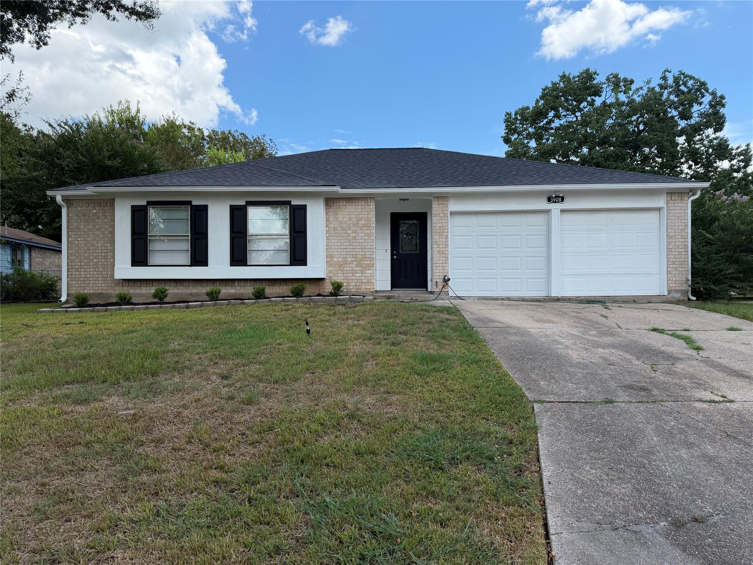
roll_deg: +0.9
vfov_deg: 56.8
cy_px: 282
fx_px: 522
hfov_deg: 71.6
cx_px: 376
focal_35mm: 24
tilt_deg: +1.2
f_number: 1.78
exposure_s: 1/3279
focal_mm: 6.76
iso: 100
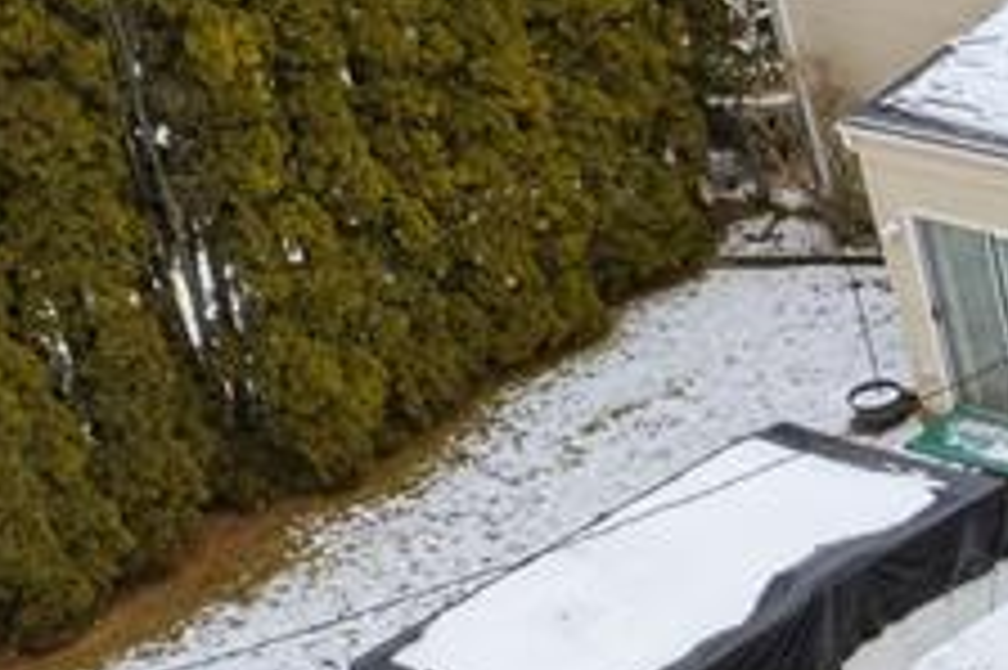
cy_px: 1360
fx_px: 3581
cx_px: 2110
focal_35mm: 128
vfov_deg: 9.9
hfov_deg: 13.4
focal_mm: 10.3
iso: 400
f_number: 8
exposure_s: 1/200
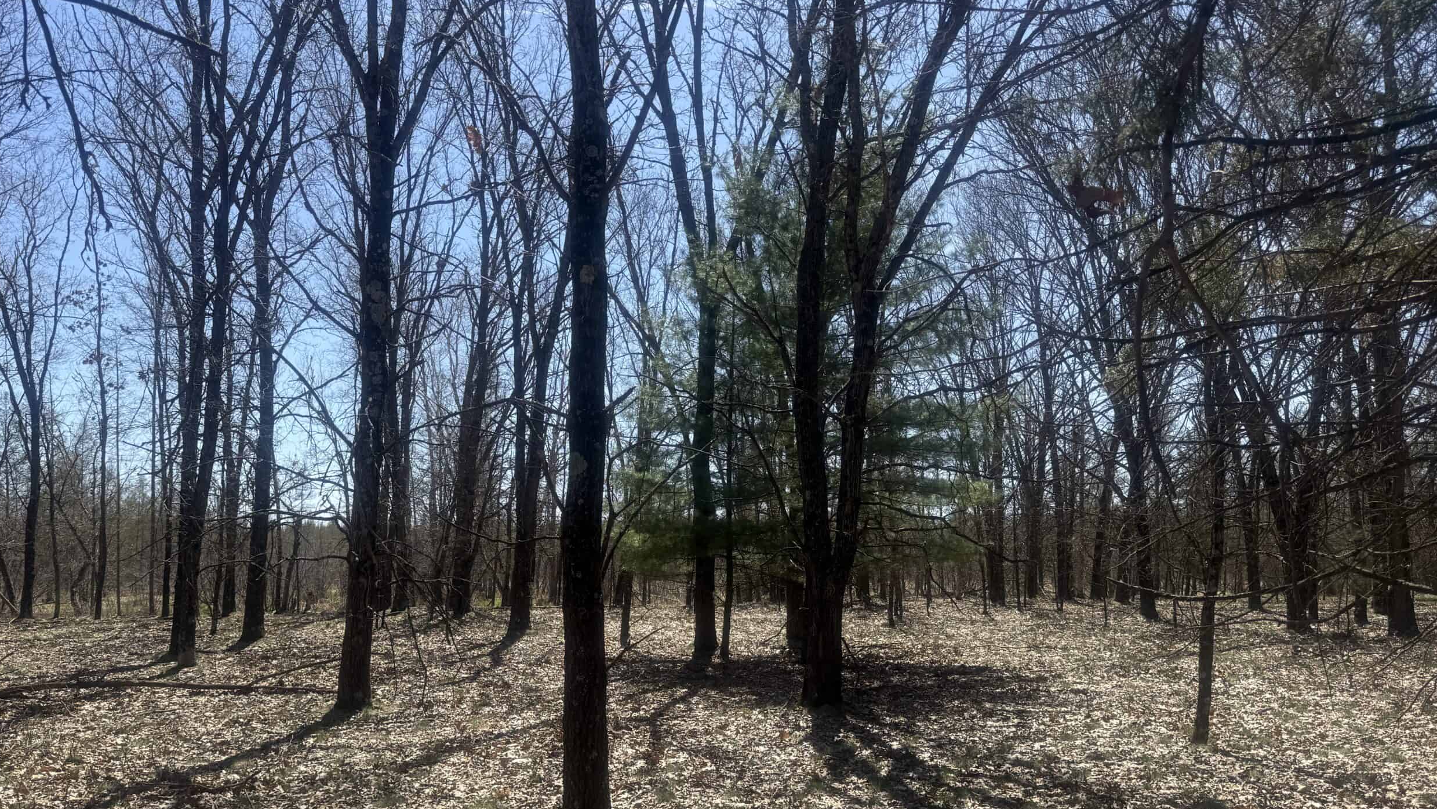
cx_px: 705
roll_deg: -1.0
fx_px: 1029
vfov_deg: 42.6
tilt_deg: +4.7
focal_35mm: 27
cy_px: 497
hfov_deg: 69.8
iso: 80
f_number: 1.78
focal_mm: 6.76
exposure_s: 1/2525
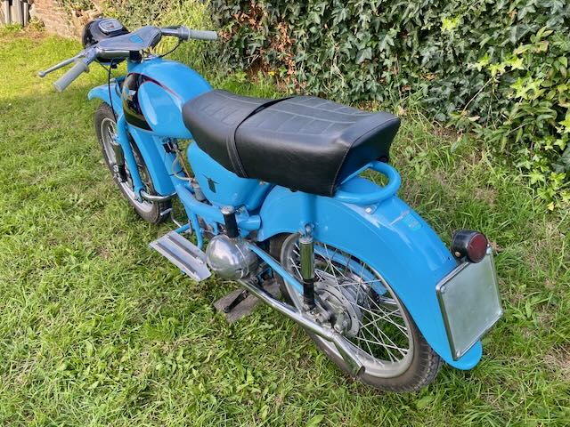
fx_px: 428
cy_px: 214
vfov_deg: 53.1
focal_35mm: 26
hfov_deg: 67.3
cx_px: 285
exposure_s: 1/229
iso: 32
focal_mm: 4.25
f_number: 1.8
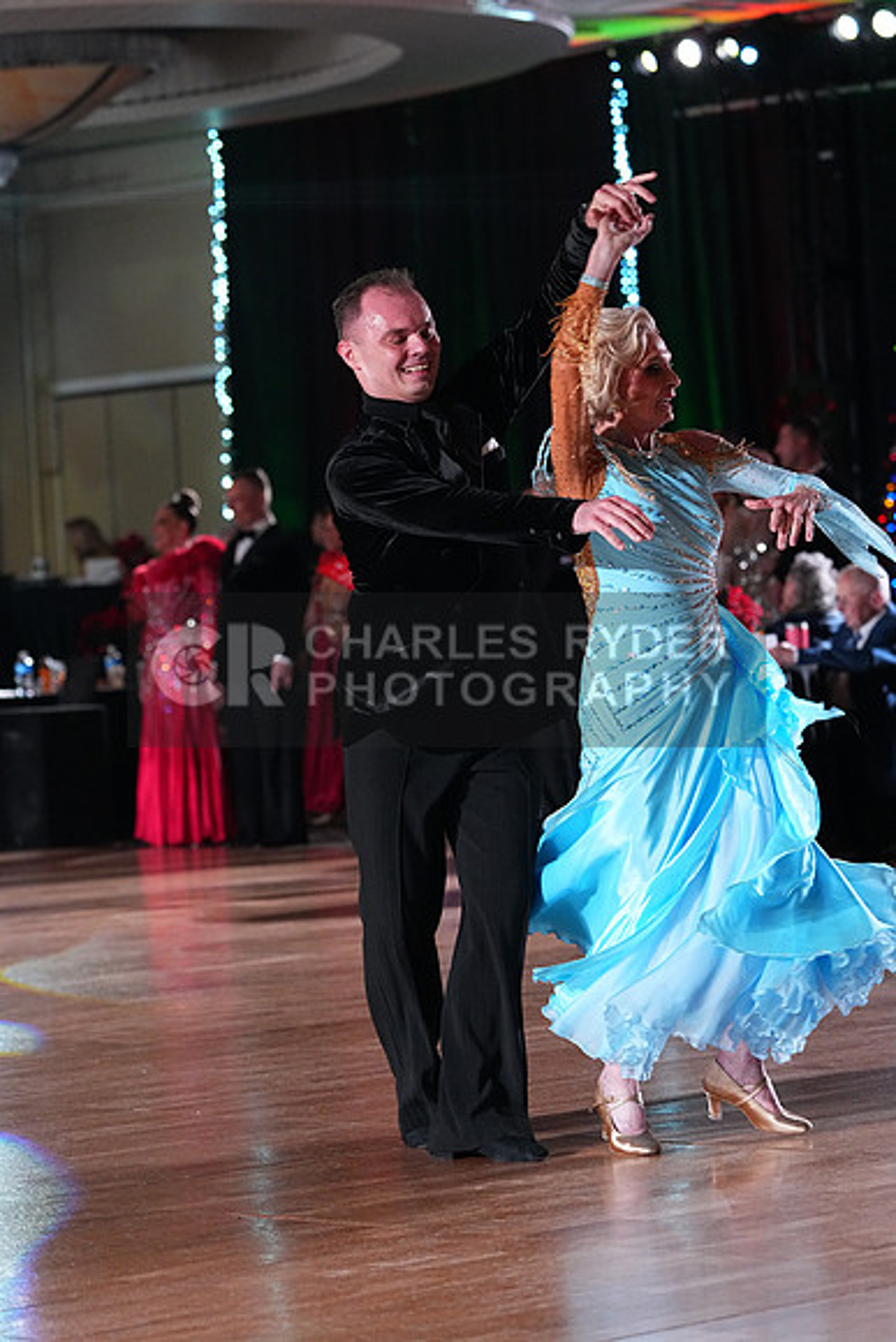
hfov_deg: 10.7
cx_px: 448
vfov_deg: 16.0
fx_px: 4775
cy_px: 671
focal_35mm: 128
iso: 6400
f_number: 4.5
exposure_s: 1/400
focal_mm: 128
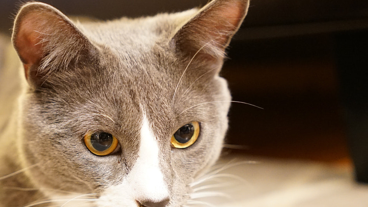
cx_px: 86
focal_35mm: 62
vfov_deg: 19.3
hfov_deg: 33.1
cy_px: 159
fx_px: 605
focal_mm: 35
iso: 3200
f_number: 2.8
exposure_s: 1/15
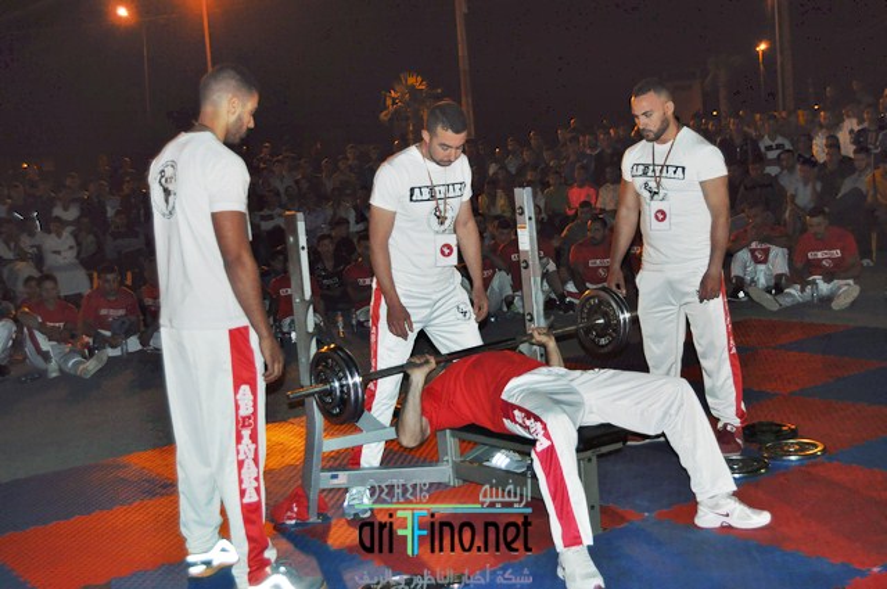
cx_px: 444
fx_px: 1181
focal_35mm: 48
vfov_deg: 28.0
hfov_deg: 41.2
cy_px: 294
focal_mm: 32
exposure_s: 1/60
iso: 800
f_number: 4.5
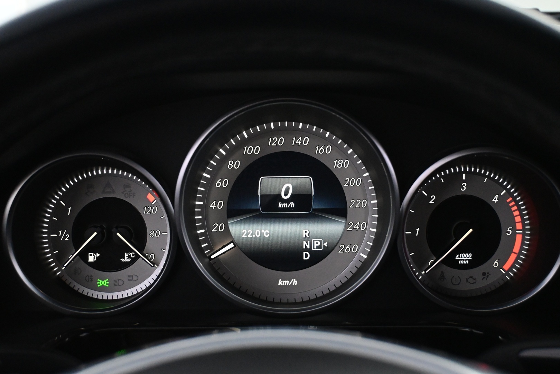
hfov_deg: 40.0
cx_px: 280
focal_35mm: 50
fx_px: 770
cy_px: 187
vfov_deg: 27.3
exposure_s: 1/60
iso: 4500
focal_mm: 33
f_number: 5
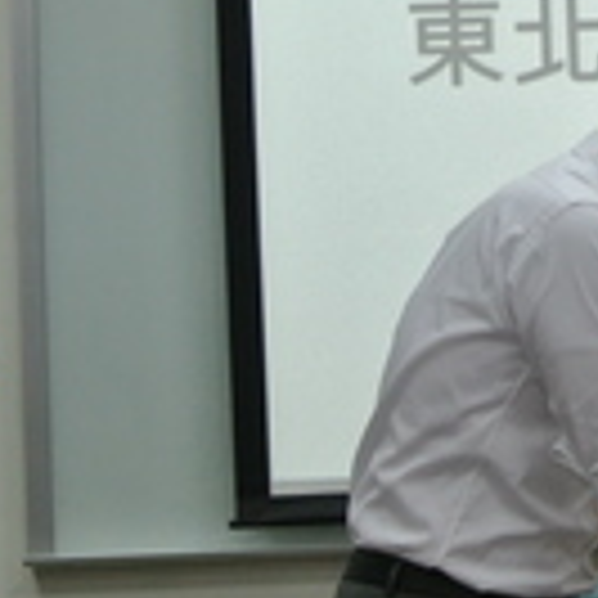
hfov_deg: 11.6
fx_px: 2814
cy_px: 330
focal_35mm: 144
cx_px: 922
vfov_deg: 12.1
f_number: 4.5
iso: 450
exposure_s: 1/60
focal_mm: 16.9
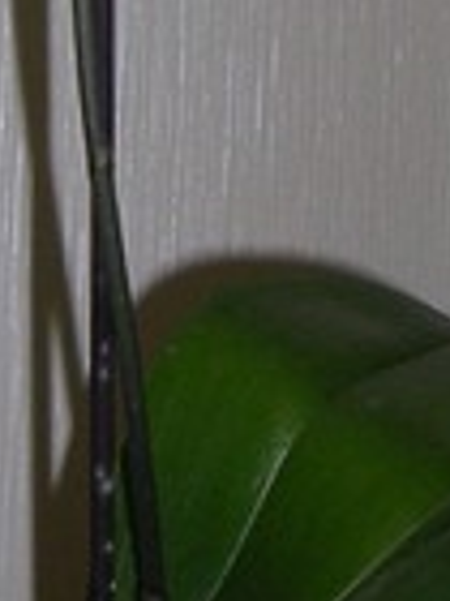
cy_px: -77
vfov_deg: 11.2
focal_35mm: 174
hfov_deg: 8.5
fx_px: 3016
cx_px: 154
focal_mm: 5.8
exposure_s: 1/60.1
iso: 50
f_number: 2.8
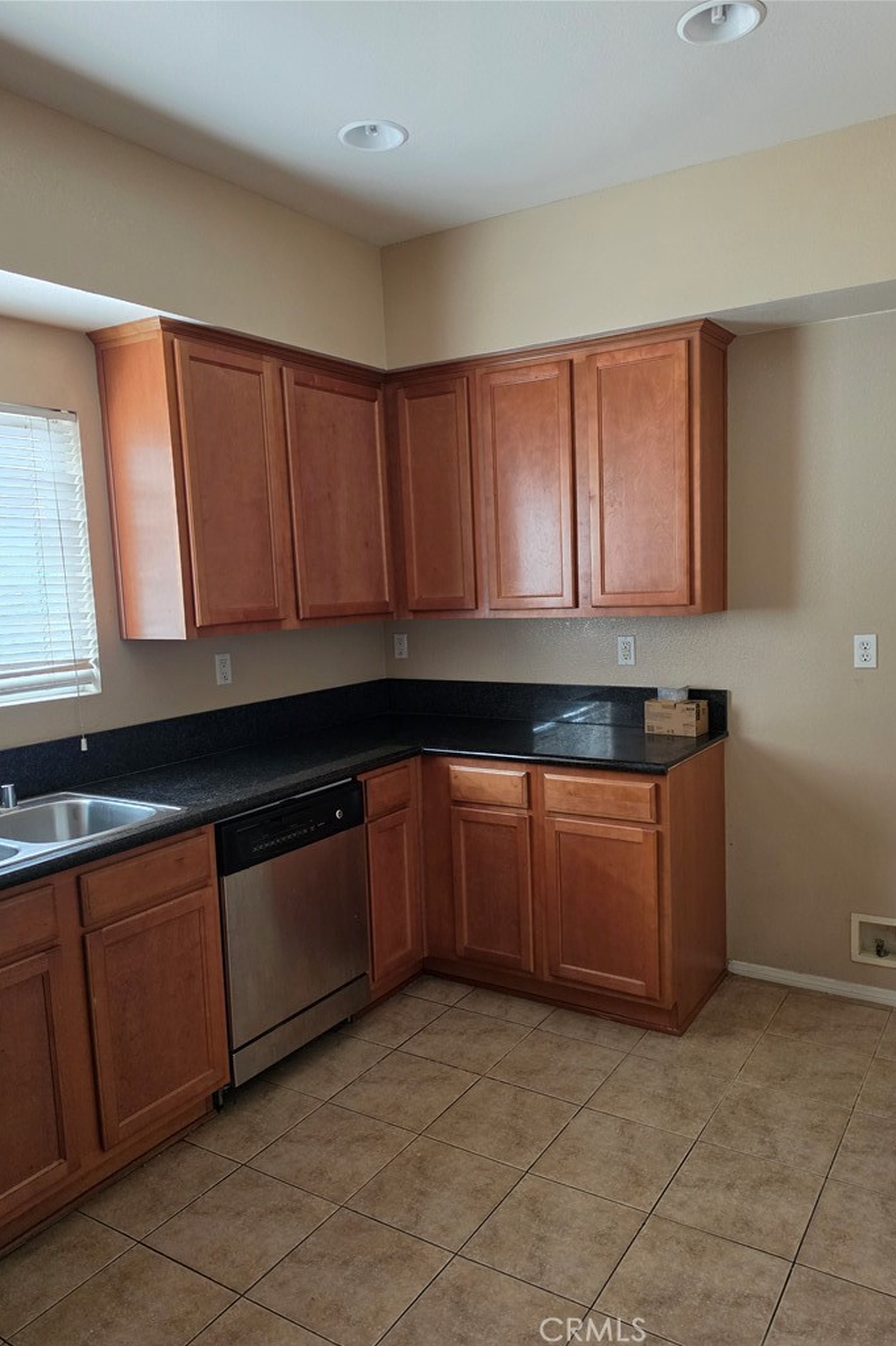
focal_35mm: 24
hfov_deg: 53.1
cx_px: 470
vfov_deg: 73.8
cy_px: 674
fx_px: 897
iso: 400
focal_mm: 6.5
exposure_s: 1/120
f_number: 1.4
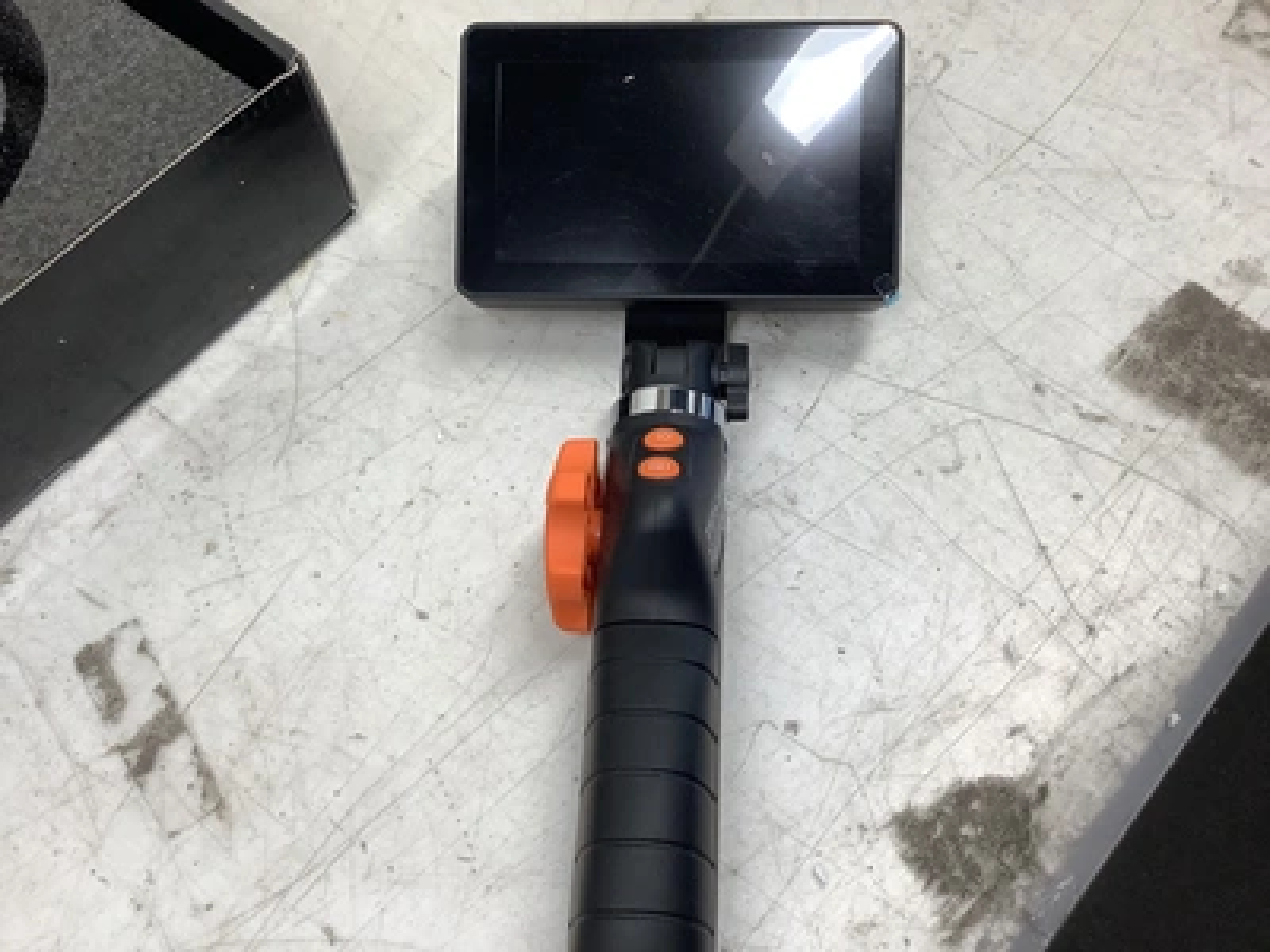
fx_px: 1137
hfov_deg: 58.4
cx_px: 635
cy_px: 476
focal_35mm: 31
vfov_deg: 45.4
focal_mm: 3.3
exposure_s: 1/120
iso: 64
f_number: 2.4
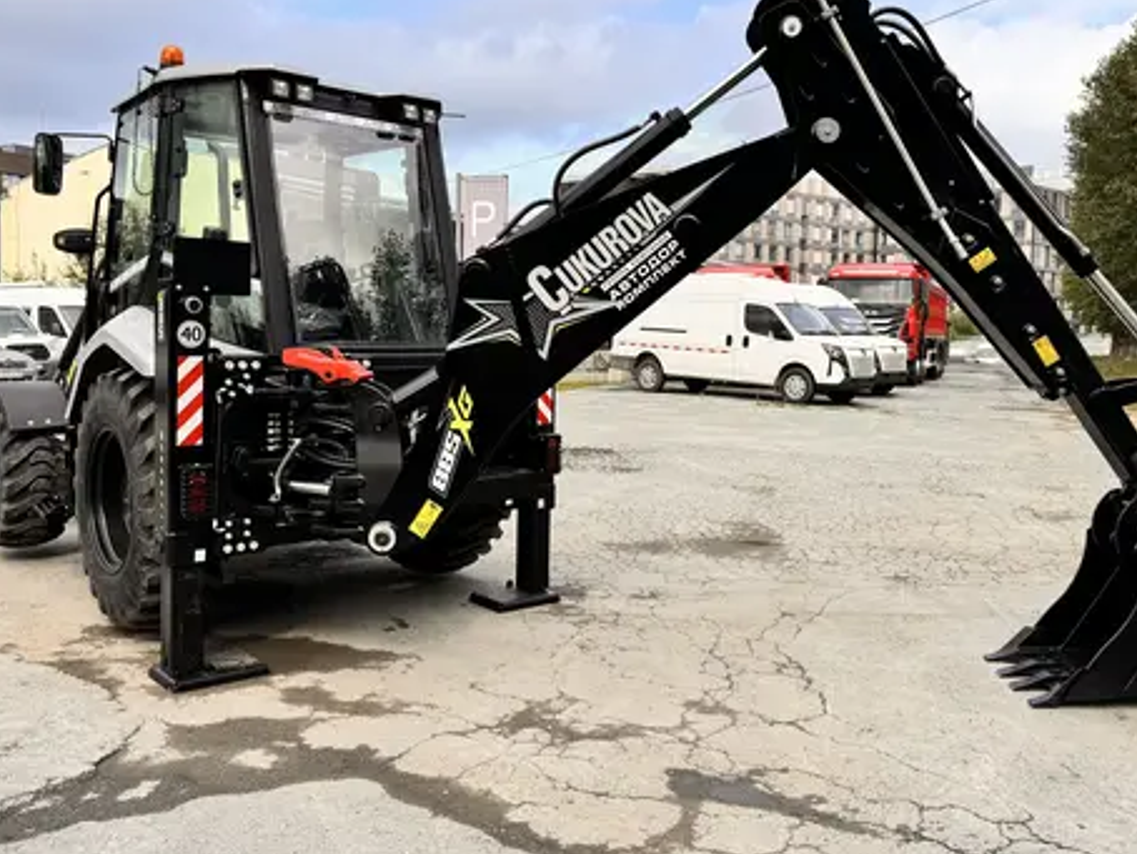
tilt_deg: -2.0
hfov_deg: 59.9
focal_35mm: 30
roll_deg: -1.3
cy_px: 366
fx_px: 986
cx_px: 599
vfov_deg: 46.7
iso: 80
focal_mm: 6.76
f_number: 1.78
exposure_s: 1/2331
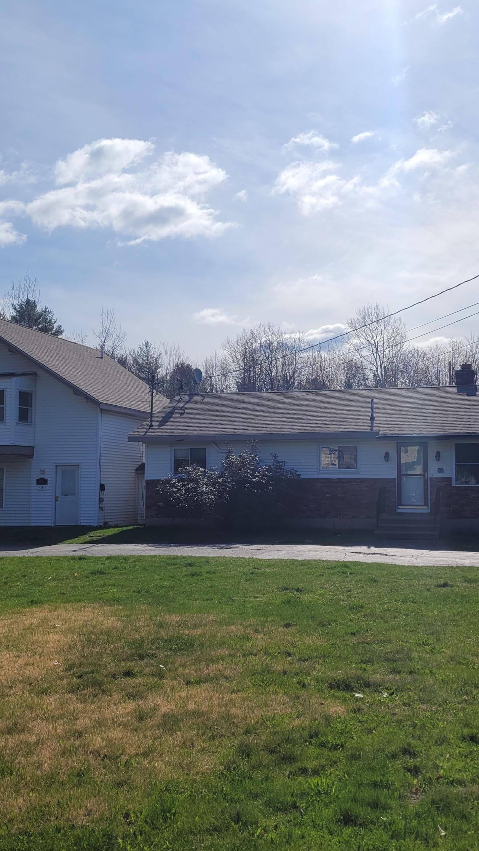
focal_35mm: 38
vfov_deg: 52.8
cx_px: 321
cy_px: 427
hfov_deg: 30.9
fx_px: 858
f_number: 1.8
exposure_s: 1/6635
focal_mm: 5.4
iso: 40
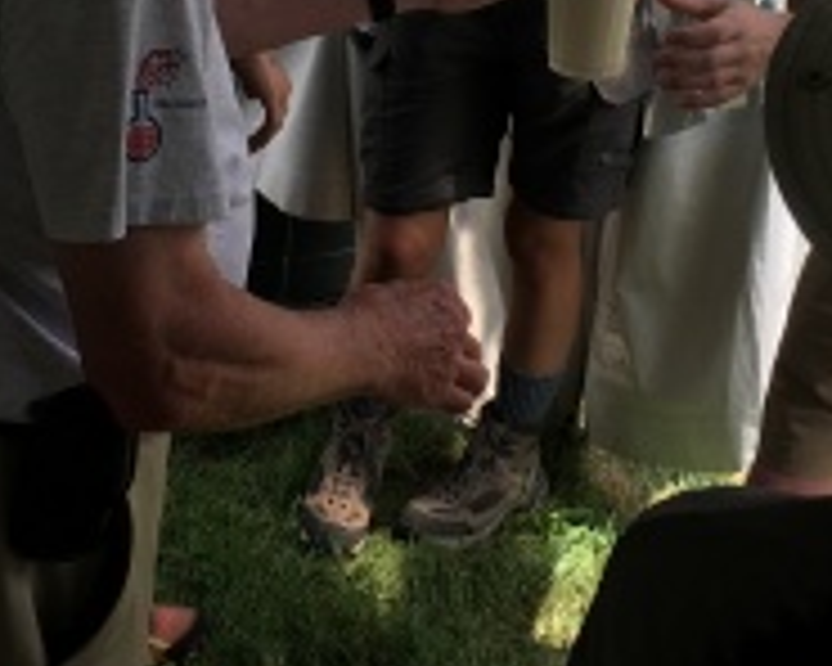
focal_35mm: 98
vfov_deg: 15.2
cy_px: -104
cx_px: 373
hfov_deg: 19.6
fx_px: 2413
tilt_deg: -20.9
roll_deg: -2.1
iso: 25
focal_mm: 4.15
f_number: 2.2
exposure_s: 1/565
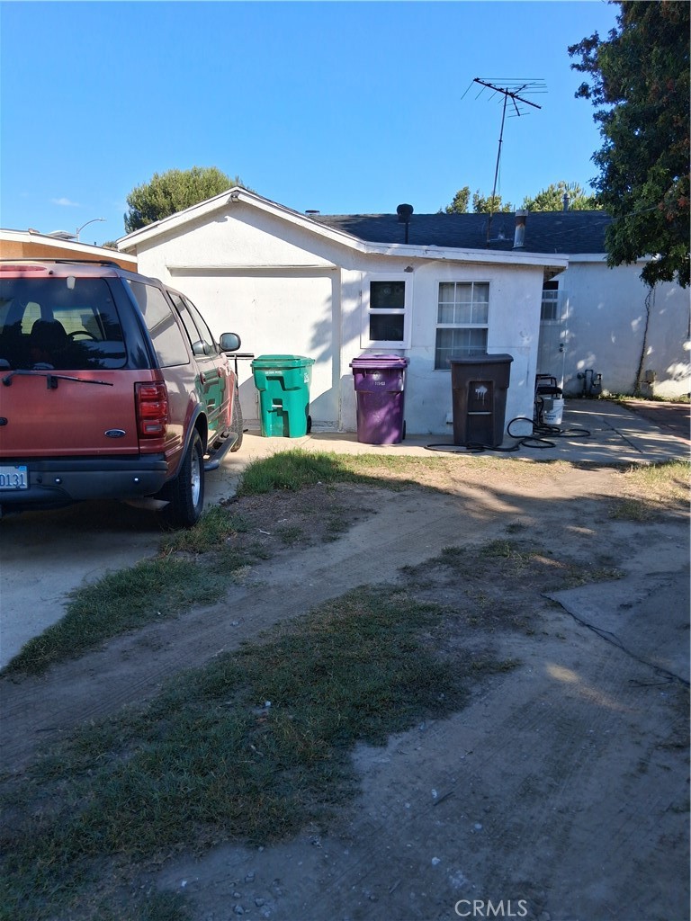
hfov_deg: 53.1
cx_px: 346
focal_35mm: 26
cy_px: 460
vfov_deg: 67.3
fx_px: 692
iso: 25
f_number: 1.8
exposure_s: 1/584
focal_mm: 3.98
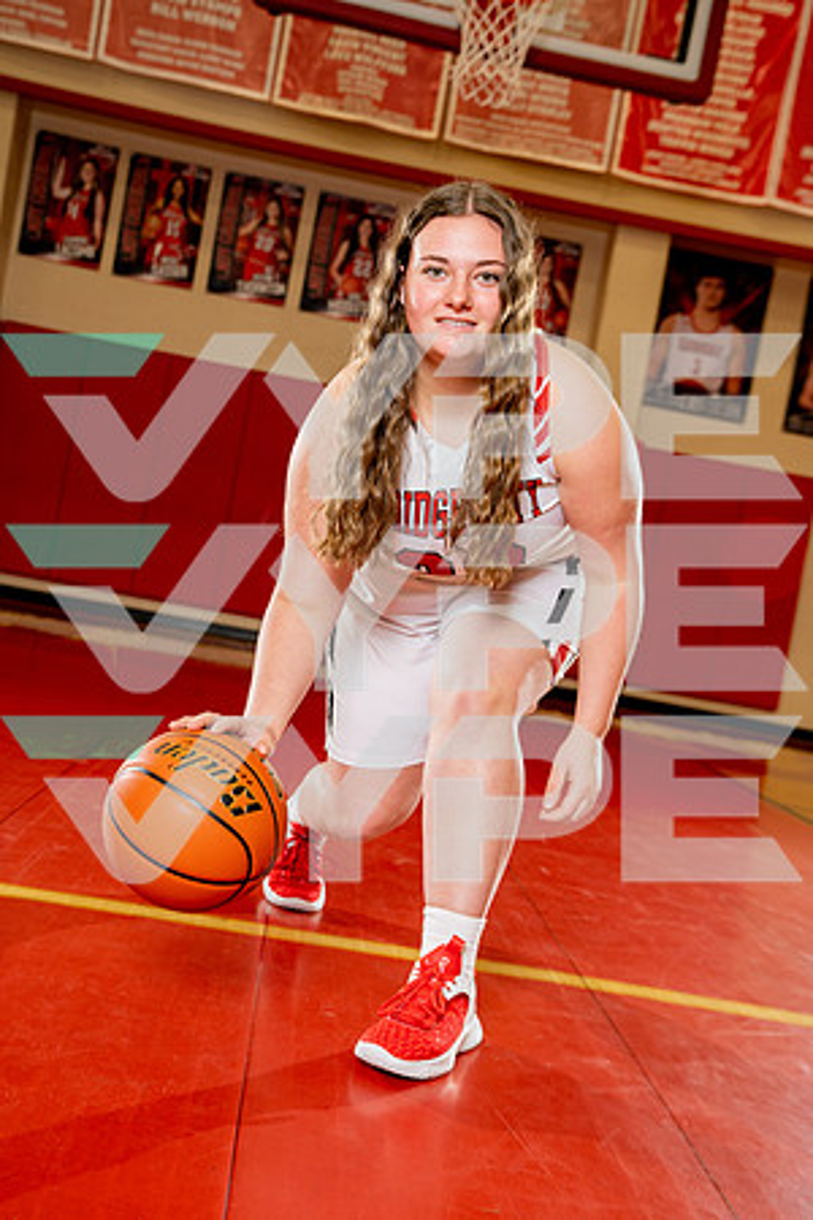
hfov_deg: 32.6
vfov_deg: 47.4
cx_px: 406
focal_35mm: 41
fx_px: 1389
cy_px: 610
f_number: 4.5
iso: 500
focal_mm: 41
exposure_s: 1/250
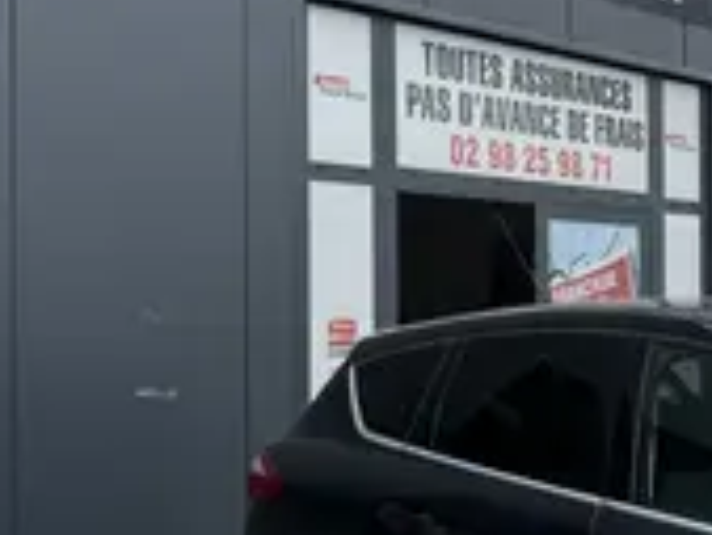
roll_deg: -1.1
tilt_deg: -1.3
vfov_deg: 21.3
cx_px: 870
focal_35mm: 69
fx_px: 1420
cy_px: 331
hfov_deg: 25.1
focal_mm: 6.76
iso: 80
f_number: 1.78
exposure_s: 1/4673
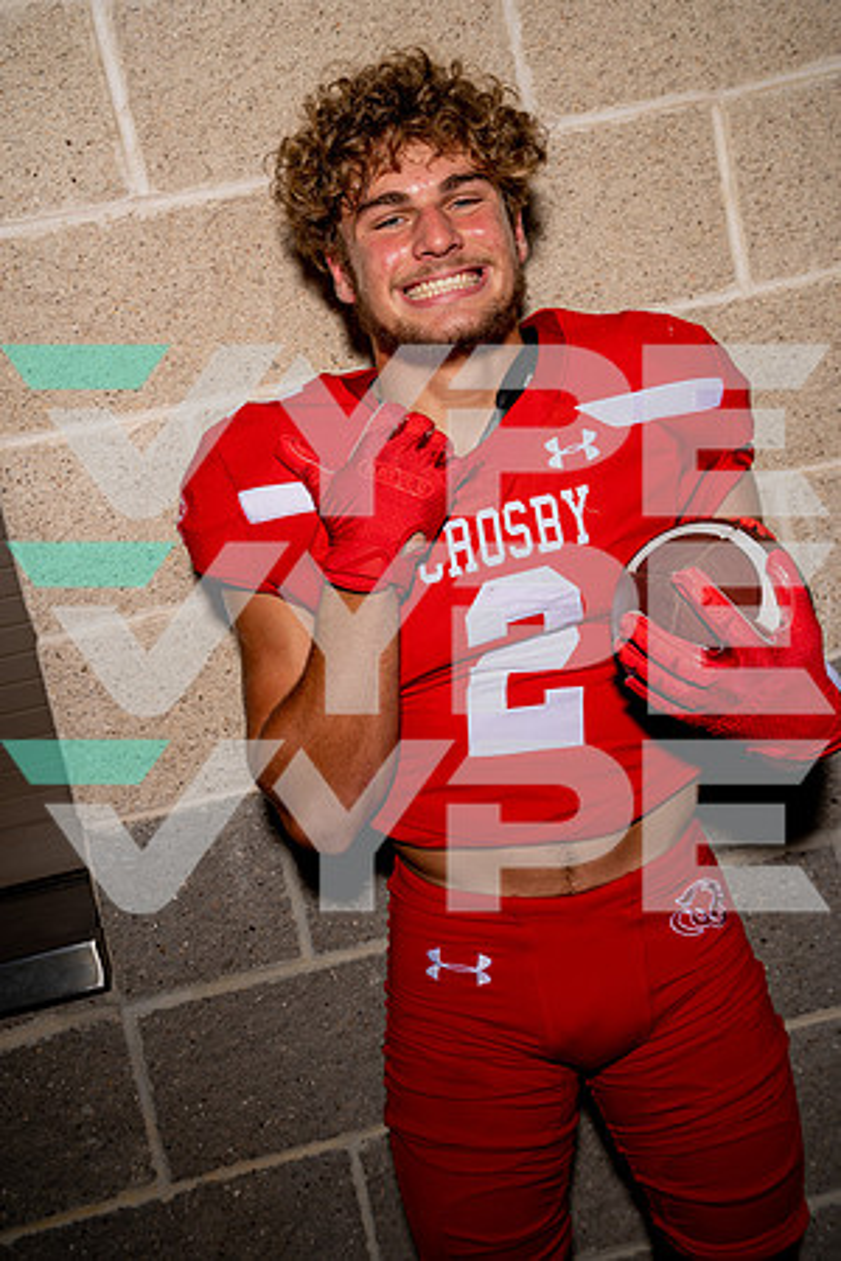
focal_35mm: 48
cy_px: 630
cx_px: 420
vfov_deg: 41.1
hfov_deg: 28.1
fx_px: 1682
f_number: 8
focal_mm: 48
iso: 100
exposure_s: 1/250
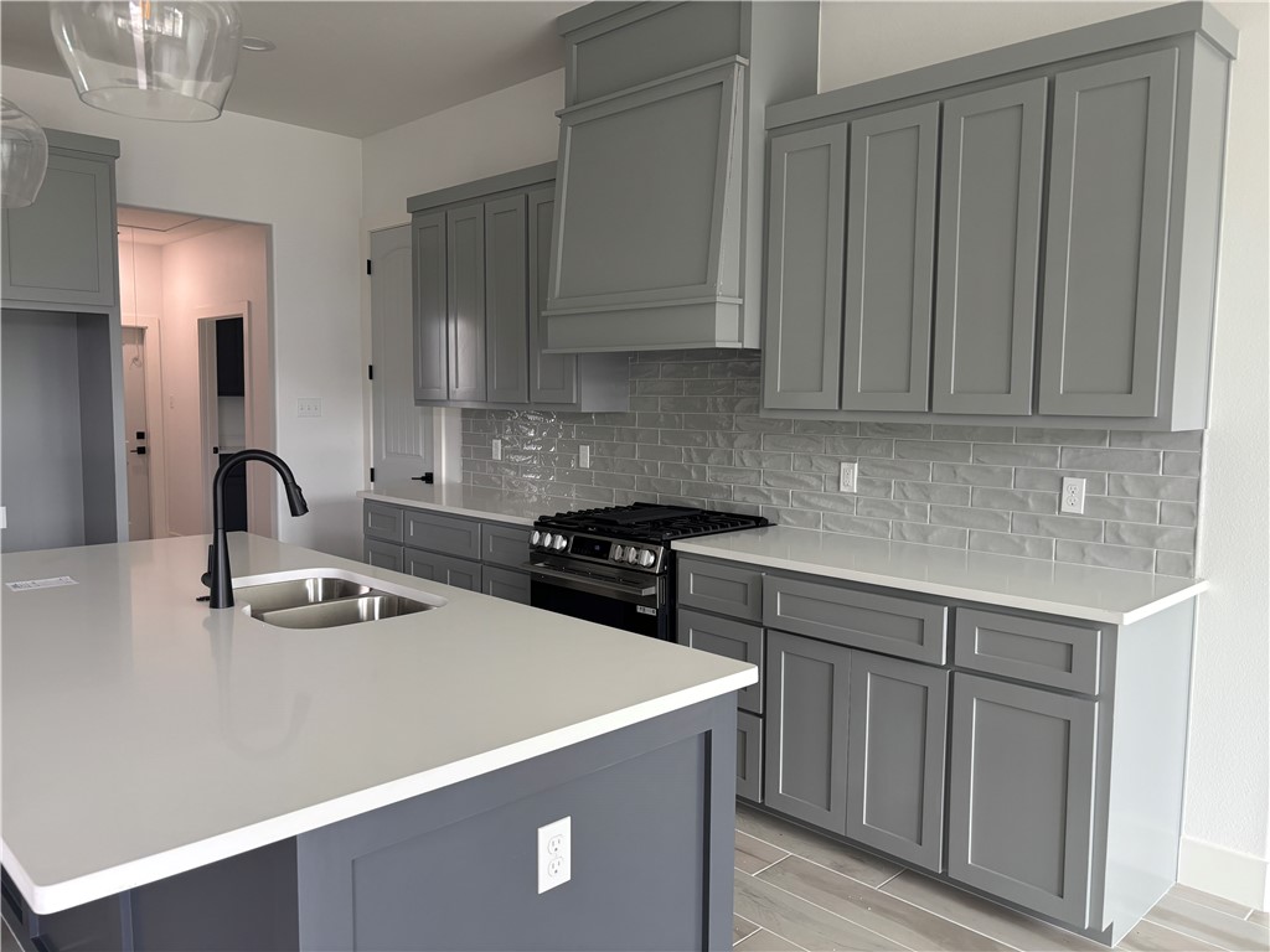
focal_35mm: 26
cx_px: 635
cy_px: 476
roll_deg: -0.7
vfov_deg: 53.1
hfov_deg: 67.3
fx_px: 954
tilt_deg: -4.5
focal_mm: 5.96
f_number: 1.6
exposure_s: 1/120
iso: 125
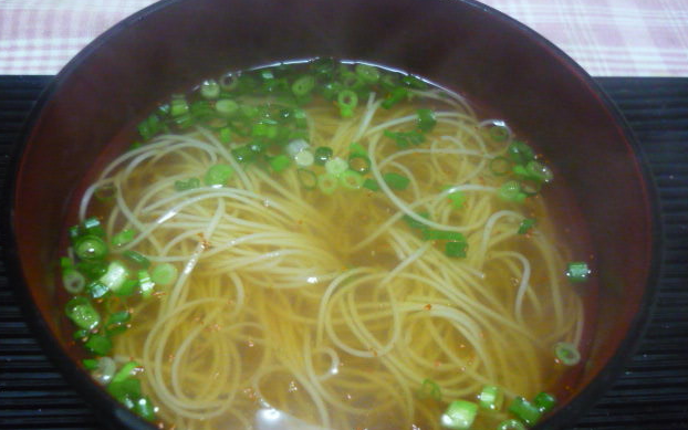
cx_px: 342
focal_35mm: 36
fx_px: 675
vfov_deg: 35.3
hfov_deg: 54.0
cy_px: 233
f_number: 2.8
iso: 800
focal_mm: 5.5
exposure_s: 1/80
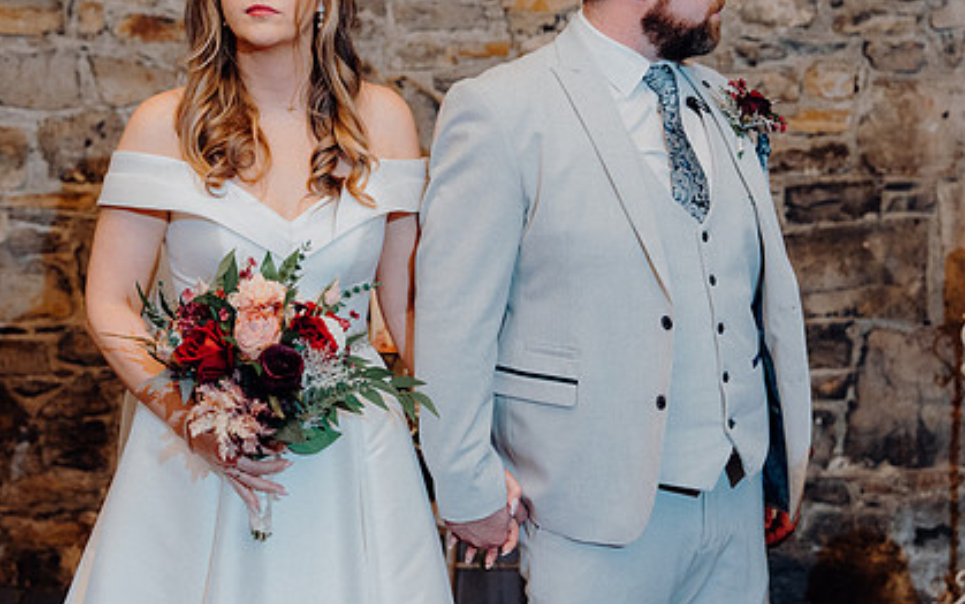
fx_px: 2078
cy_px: 206
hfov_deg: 26.1
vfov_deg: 16.5
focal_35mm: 79
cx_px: 465
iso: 2500
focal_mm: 56
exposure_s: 1/200
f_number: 3.5
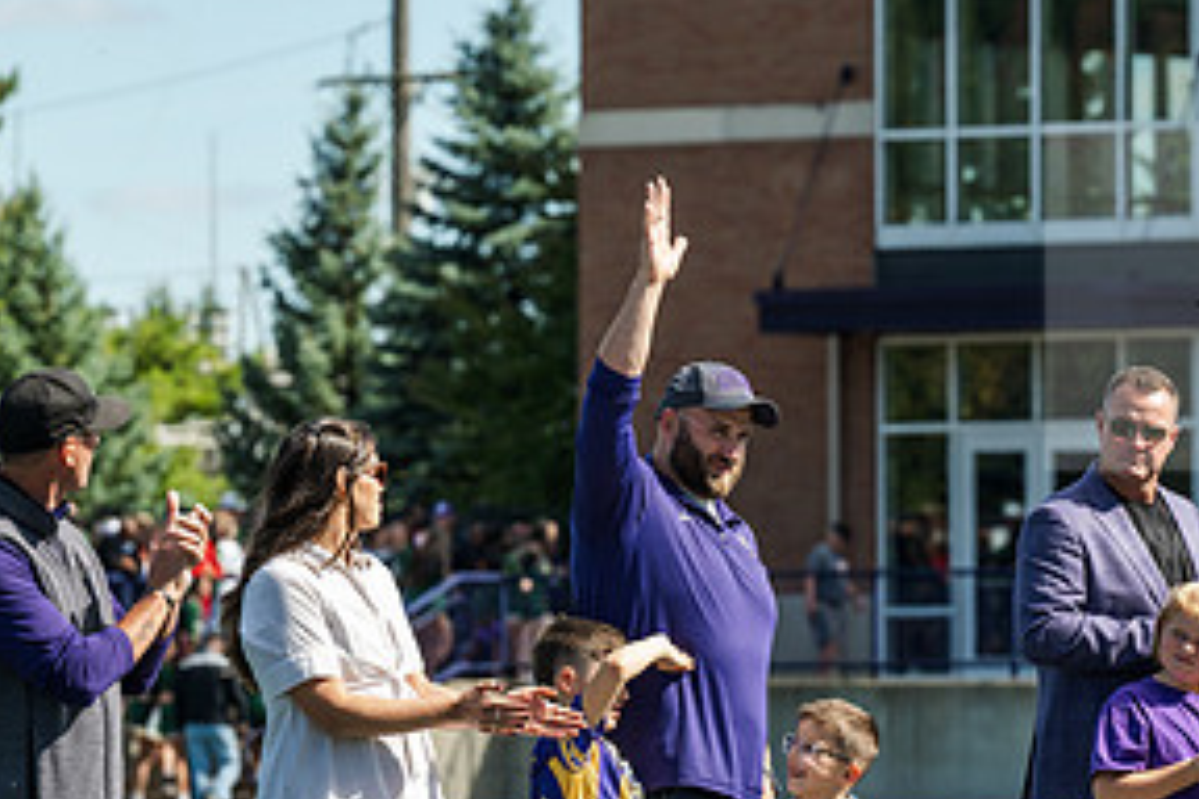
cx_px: 920
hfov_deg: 6.4
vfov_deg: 4.3
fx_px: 10724
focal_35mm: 322
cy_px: 626
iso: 80
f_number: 5
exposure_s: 1/320
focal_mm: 160
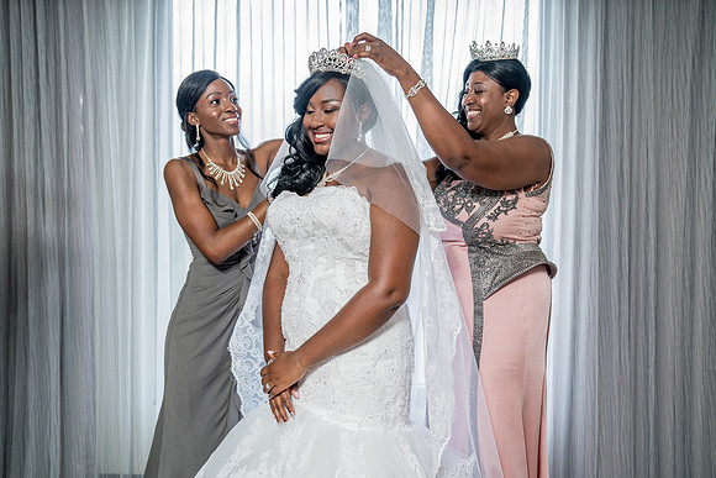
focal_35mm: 33
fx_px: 656
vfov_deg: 40.0
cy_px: 239
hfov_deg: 57.2
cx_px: 358
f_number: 4
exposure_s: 1/200
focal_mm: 33
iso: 640
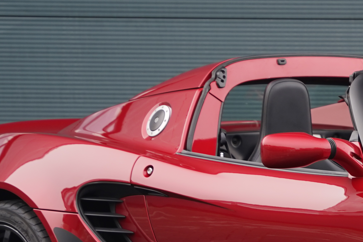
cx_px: 462
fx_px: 2420
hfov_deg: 8.5
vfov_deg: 5.7
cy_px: 254
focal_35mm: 240
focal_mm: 70
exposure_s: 1/80
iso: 250
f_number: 2.8
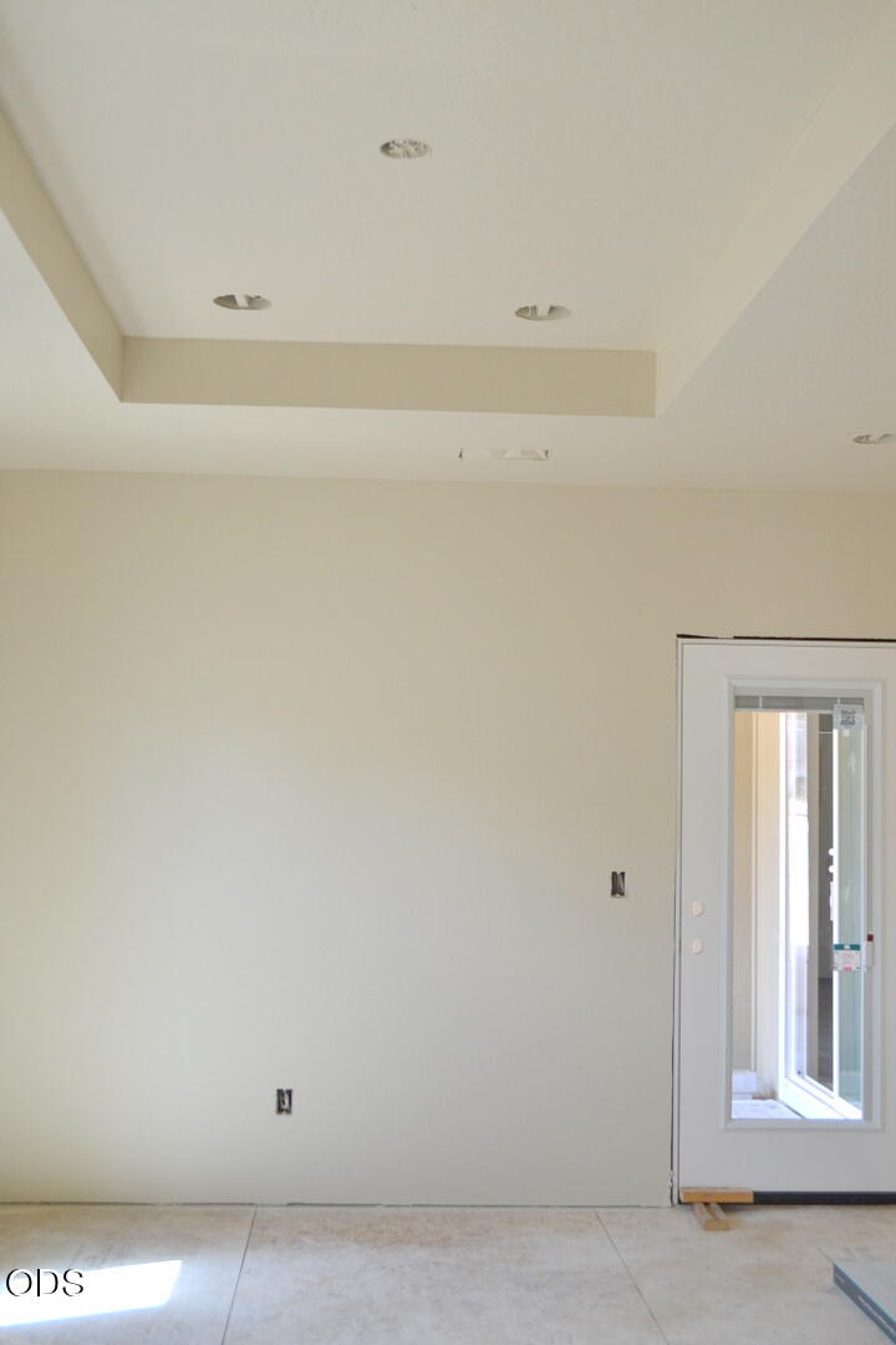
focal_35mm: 45
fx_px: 1680
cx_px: 448
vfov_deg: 43.6
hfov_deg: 29.9
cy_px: 672
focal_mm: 30
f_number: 5.6
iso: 360
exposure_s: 1/125
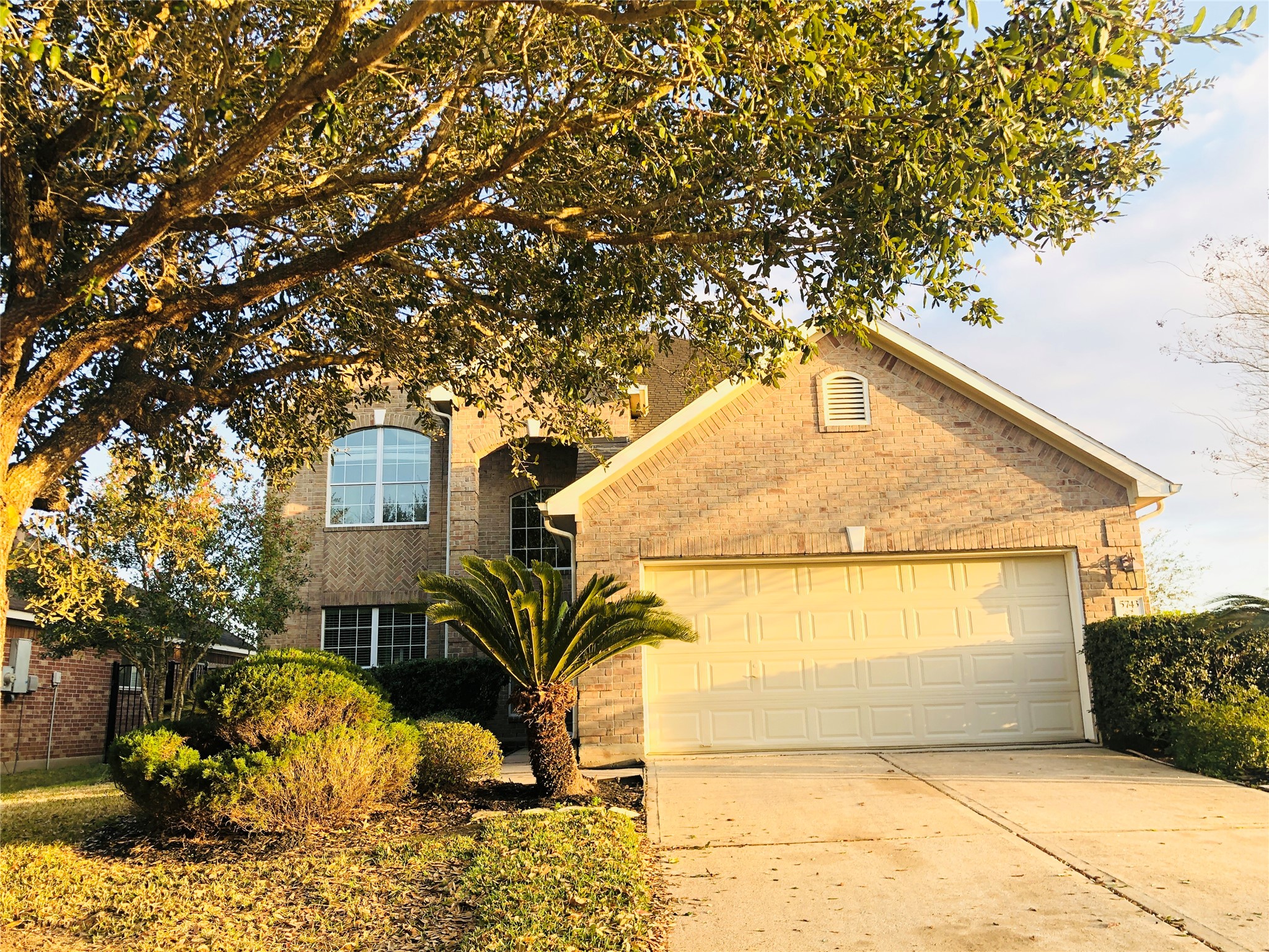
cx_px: 634
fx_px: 1026
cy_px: 476
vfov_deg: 49.7
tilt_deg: +13.3
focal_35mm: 28
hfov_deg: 63.4
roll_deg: +1.9
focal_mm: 4
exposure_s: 1/195
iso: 20
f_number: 1.8
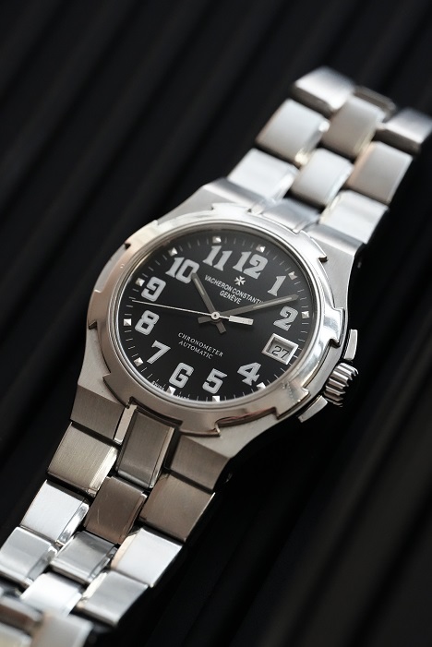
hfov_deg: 13.1
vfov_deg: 19.4
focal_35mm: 105
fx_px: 1888
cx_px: 216
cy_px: 324
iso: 12800
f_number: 5.6
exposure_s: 1/250
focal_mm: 105
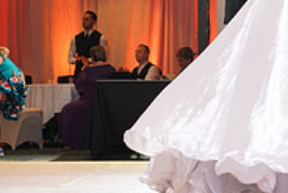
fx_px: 1289
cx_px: 270
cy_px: -80
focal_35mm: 161
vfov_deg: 8.4
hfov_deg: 12.6
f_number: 5.6
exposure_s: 1/200
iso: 2000
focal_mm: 51
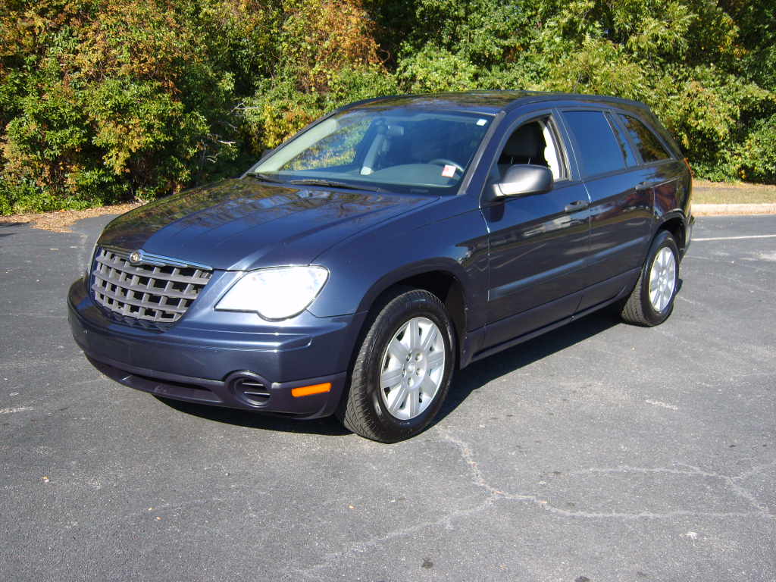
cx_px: 388
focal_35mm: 35
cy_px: 291
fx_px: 785
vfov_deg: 40.7
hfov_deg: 52.6
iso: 50
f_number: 2.8
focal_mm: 7.4
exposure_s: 1/500
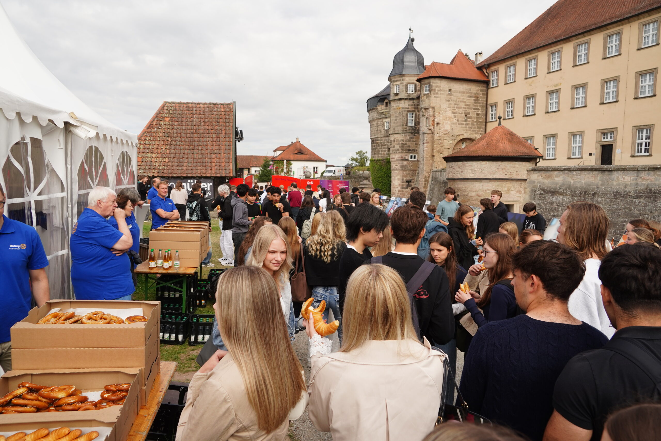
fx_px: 441
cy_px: 220
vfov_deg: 53.1
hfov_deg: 73.7
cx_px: 330
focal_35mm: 24
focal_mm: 24
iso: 250
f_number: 8
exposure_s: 1/400
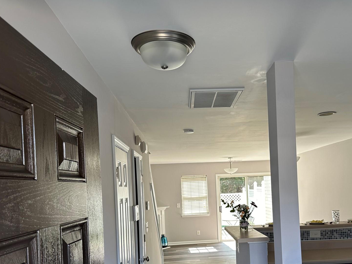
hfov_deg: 53.6
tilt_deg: -0.1
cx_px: 211
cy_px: 185
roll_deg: +2.2
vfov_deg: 41.0
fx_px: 346
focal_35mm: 34
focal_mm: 6.86
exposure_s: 1/121
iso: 64
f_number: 1.78
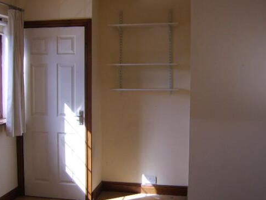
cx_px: 121
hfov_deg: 50.1
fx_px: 284
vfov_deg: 38.6
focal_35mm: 37
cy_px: 93
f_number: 2.7
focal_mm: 8.13
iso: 71
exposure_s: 1/250
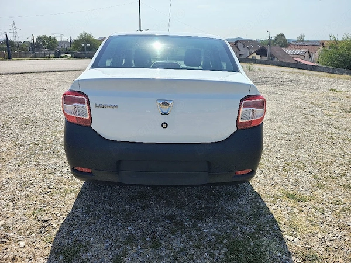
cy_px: 132
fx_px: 233
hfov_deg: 73.9
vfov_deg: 58.9
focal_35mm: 23
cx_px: 176
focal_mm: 6.57
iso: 100
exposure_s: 1/1250
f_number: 1.6
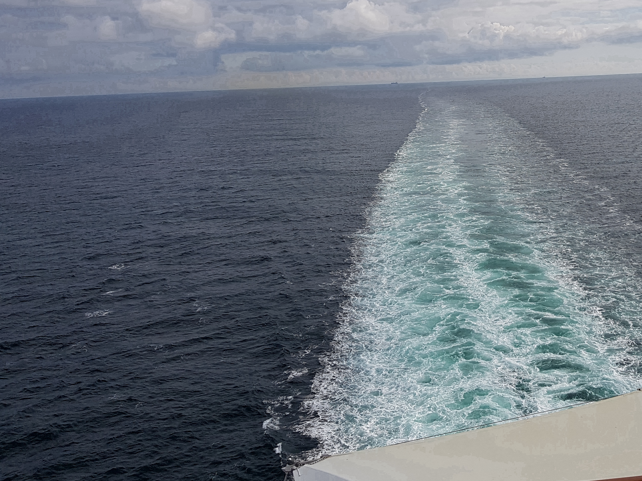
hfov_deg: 43.8
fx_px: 760
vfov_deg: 34.7
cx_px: 504
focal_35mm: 41
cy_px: 148
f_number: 1.7
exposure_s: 1/6624
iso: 50
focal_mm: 4.2
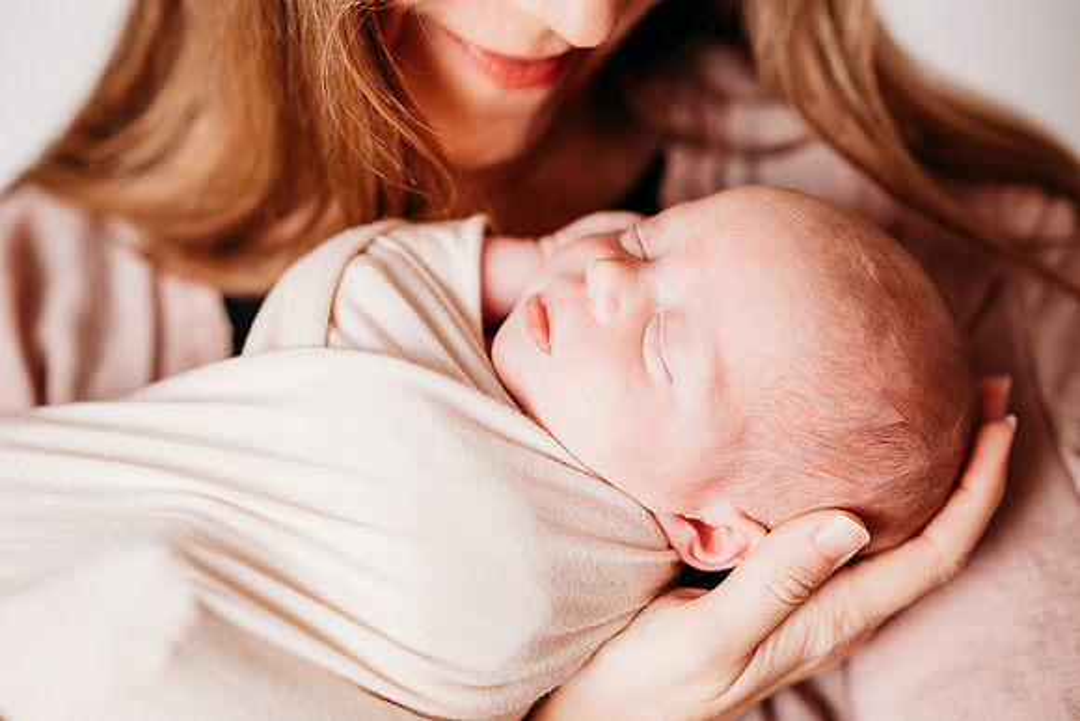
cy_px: 360
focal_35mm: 85
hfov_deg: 23.9
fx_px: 2550
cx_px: 540
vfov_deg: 16.1
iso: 50
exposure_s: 1/160
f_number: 2
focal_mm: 85
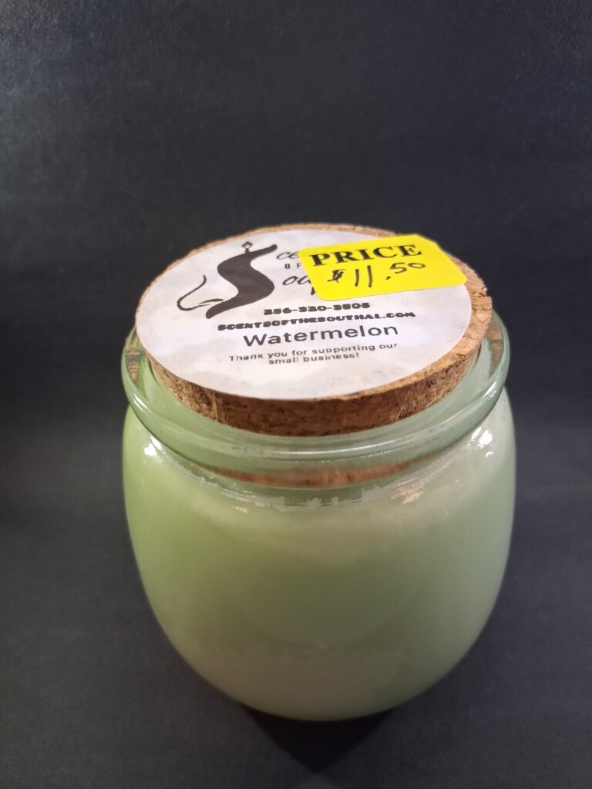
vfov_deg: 67.3
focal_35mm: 26
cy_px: 394
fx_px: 593
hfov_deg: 53.1
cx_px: 296
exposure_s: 1/100
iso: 200
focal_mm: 3.98
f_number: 1.8
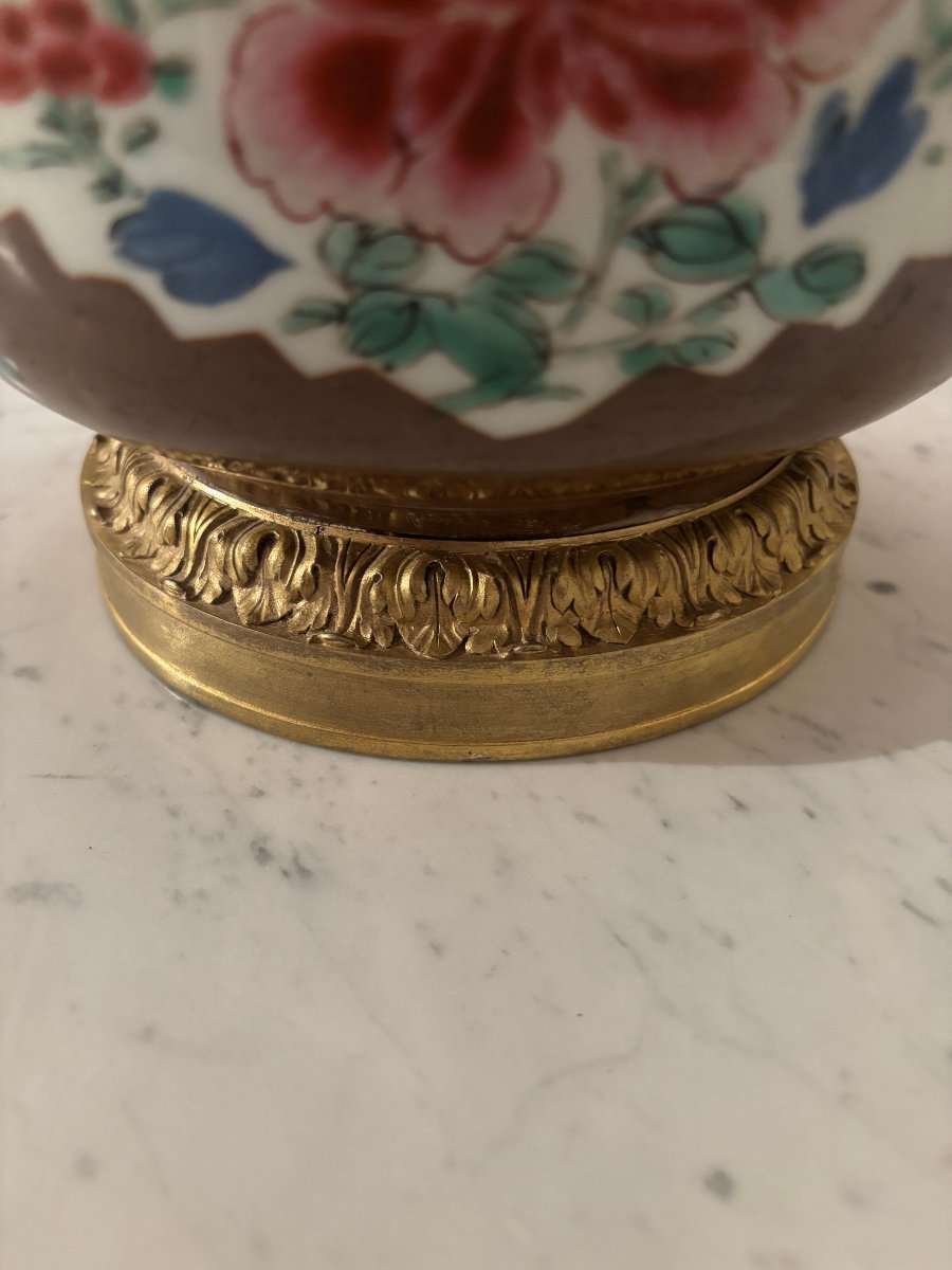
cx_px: 476
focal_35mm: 26
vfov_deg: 67.3
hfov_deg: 53.1
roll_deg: -0.1
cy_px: 635
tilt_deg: -34.9
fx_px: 953
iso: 500
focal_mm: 5.96
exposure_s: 1/33
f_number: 1.6
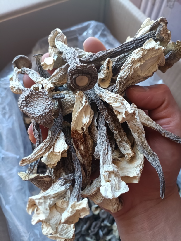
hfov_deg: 53.1
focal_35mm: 26
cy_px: 120
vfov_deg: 67.3
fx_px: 181
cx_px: 90
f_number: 1.8
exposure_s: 1/100
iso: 275
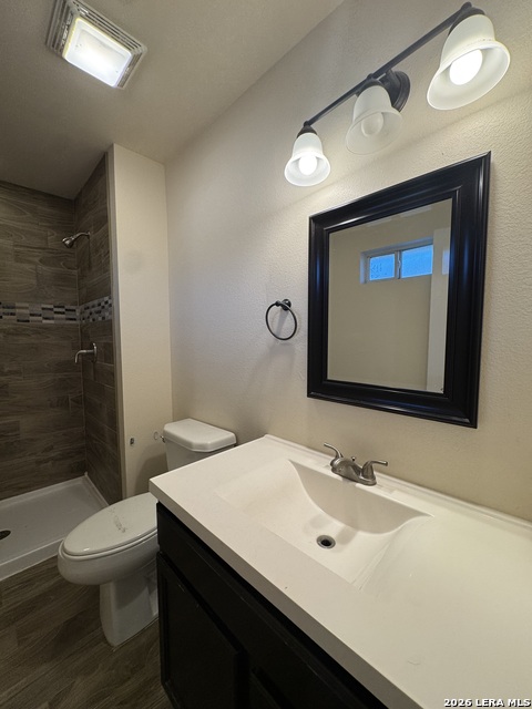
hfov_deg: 85.7
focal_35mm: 14
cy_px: 354
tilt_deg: -4.6
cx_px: 266
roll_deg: +0.1
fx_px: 287
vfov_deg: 102.1
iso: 125
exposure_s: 1/120
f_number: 2.2
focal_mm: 2.22
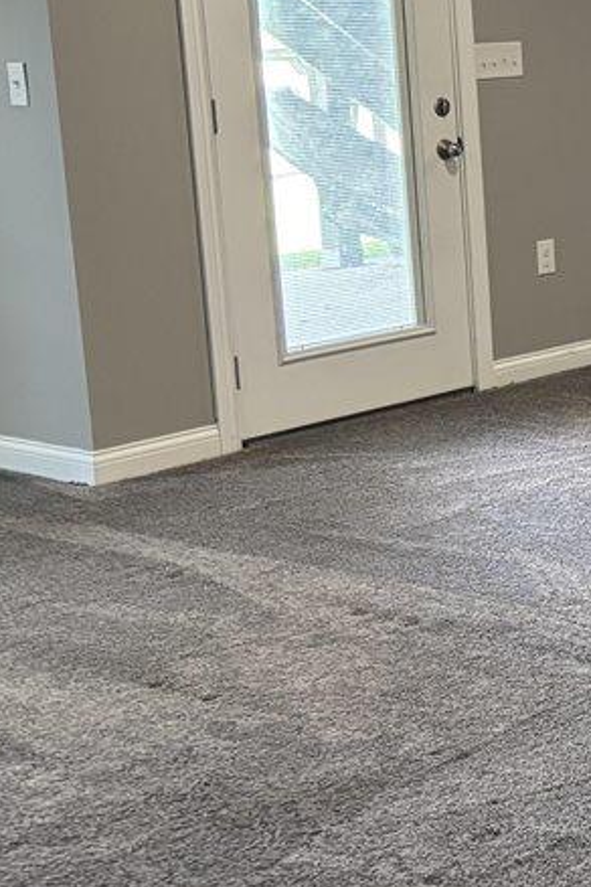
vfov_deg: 25.5
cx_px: 1245
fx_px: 1945
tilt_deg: -10.2
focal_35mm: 79
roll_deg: +0.0
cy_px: 268
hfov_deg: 14.0
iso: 320
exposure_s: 1/60
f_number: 1.6
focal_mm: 5.96
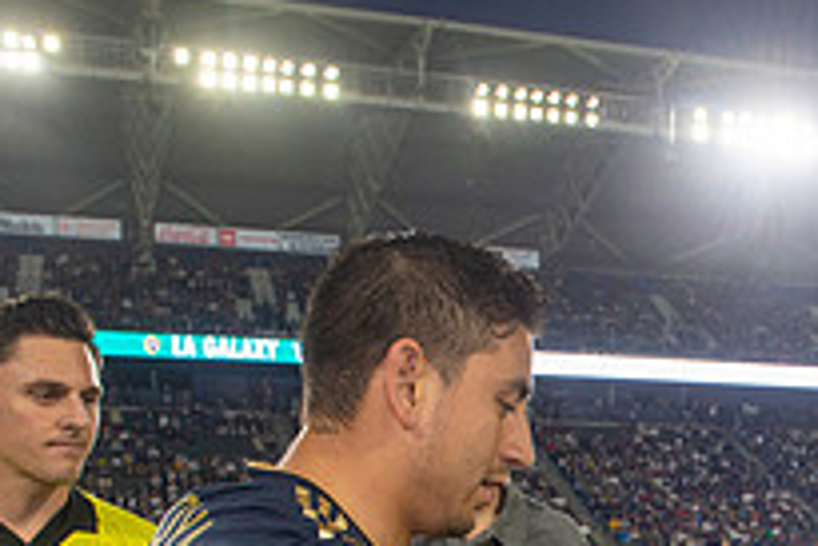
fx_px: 1546
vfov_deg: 18.7
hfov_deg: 28.1
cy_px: 691
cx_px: 794
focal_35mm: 68
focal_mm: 24
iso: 640
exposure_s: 1/200
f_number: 7.1
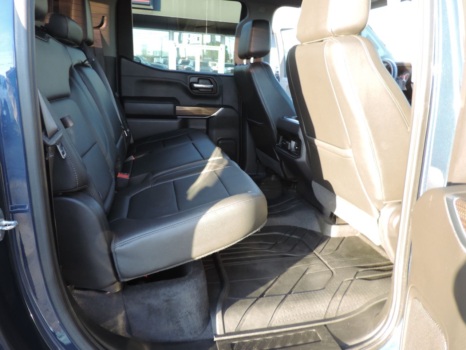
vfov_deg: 56.8
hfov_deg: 71.6
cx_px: 233
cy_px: 175
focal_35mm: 24
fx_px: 323
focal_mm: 4.3
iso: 140
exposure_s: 1/30
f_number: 3
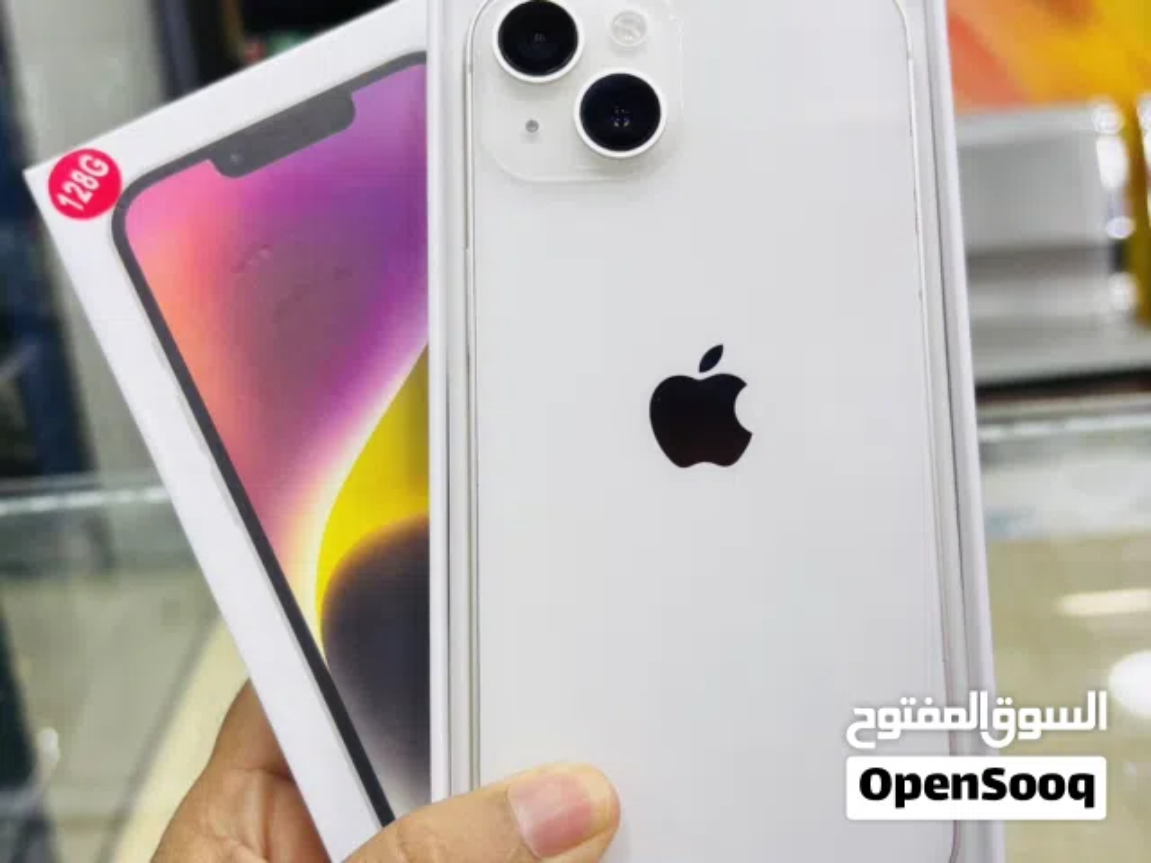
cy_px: 432
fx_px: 865
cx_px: 576
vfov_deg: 53.1
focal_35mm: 26
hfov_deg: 67.3
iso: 50
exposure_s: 1/100
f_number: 1.6
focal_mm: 5.96
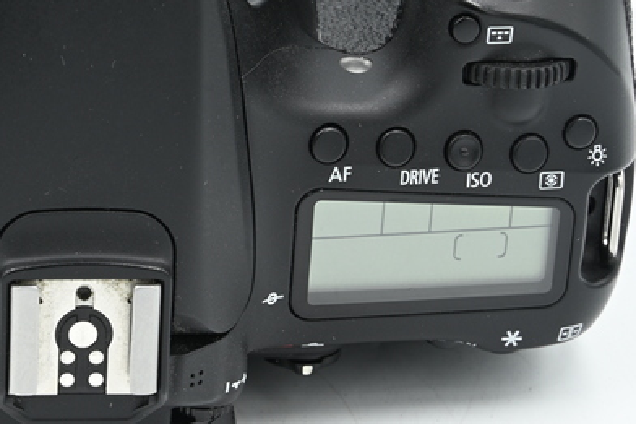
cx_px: 104
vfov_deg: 7.3
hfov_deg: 10.8
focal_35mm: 189
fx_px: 3337
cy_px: 163
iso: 100
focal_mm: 74
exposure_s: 1/10
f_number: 14
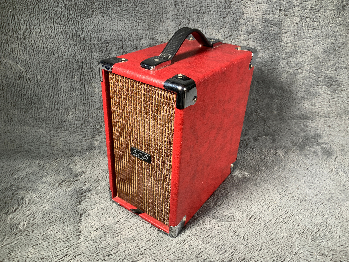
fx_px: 292
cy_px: 131
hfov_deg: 61.7
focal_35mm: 29
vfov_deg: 48.2
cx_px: 174
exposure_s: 1/50
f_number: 1.8
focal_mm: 3
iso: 50
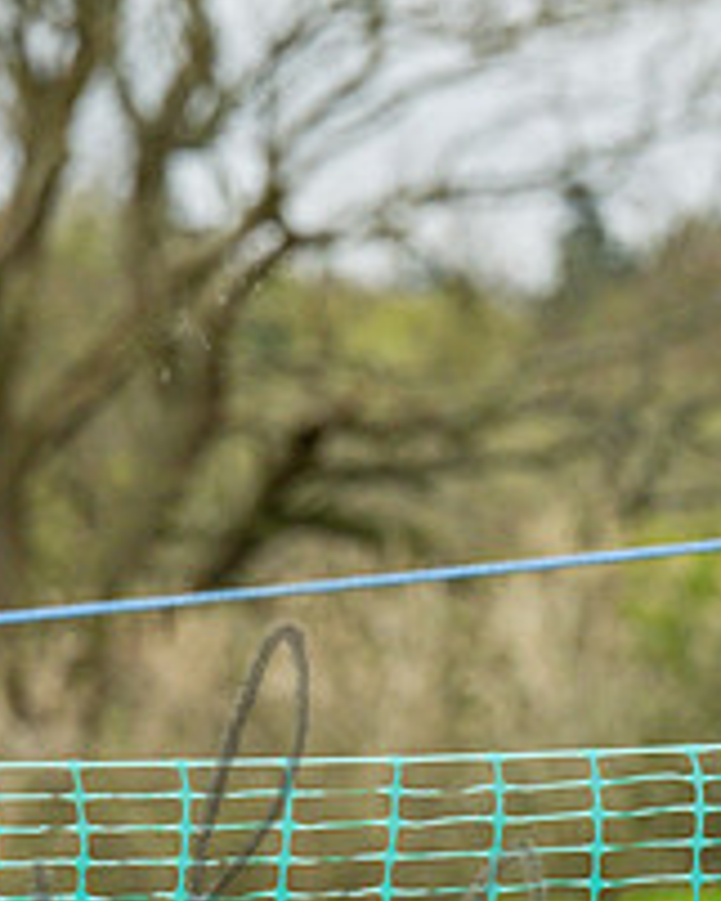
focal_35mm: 663
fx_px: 17671
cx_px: 1132
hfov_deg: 2.3
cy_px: 964
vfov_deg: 2.9
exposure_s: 1/2000
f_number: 4.5
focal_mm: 140
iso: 400
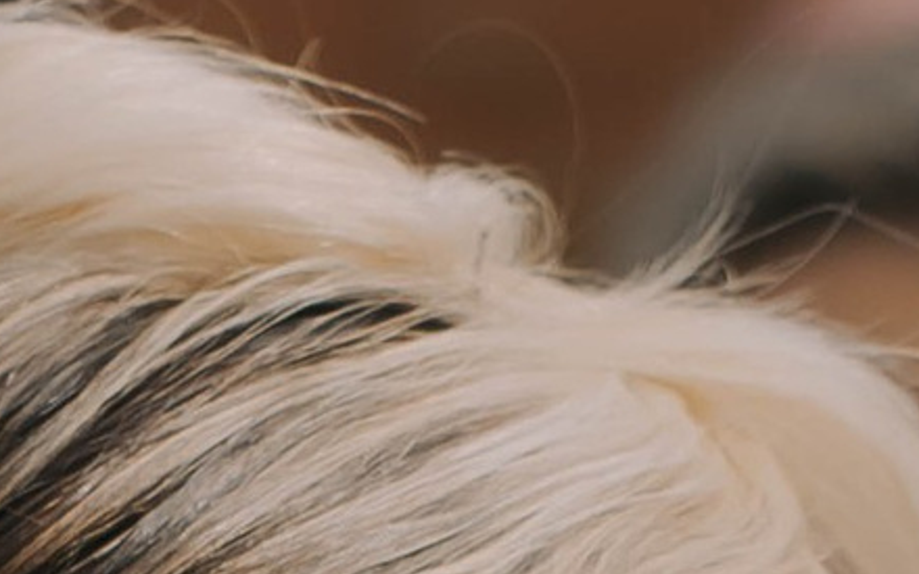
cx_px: -113
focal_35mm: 960
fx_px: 24044
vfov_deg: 1.3
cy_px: 3970
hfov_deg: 2.2
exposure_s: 1/1000
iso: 100
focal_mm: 72
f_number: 4.5
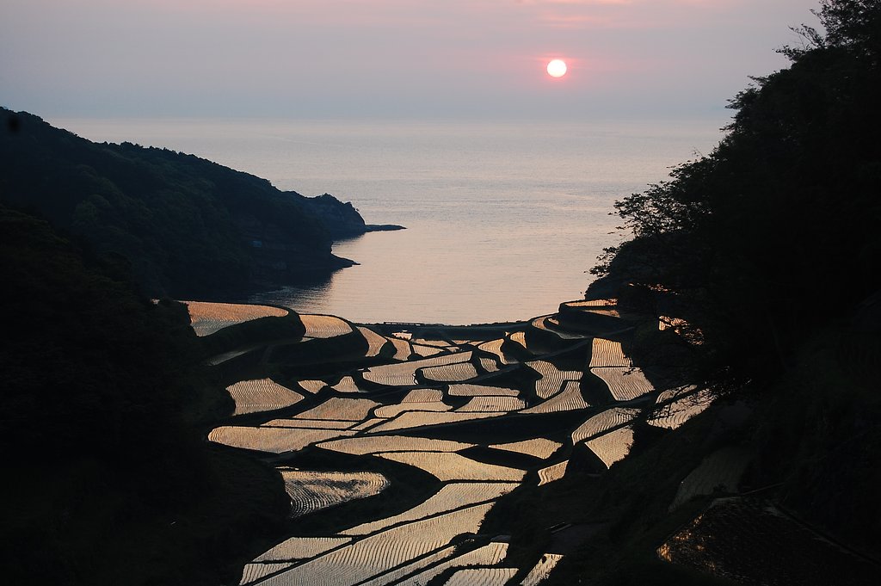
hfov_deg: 24.6
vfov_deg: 16.5
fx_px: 2017
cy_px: 293
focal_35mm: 82
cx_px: 440
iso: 200
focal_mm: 55
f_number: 8
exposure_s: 1/40
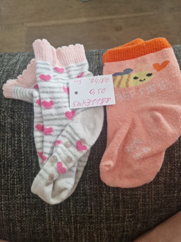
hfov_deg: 58.9
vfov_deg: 73.9
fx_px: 160
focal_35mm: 23
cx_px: 90
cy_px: 121
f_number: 1.8
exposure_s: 1/100
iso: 800
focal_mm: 5.4
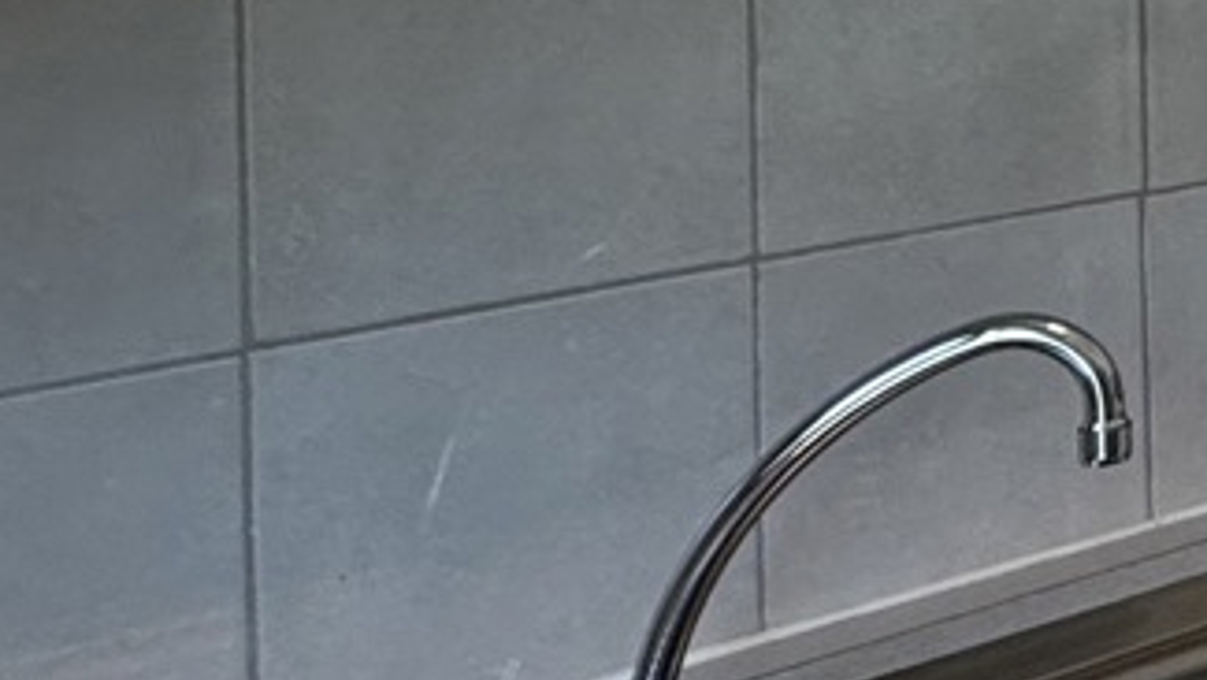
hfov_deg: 18.1
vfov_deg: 15.1
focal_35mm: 75
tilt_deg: +1.0
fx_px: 2401
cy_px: -294
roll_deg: +1.7
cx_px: 2459
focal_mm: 2.22
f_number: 2.2
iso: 125
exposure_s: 1/99
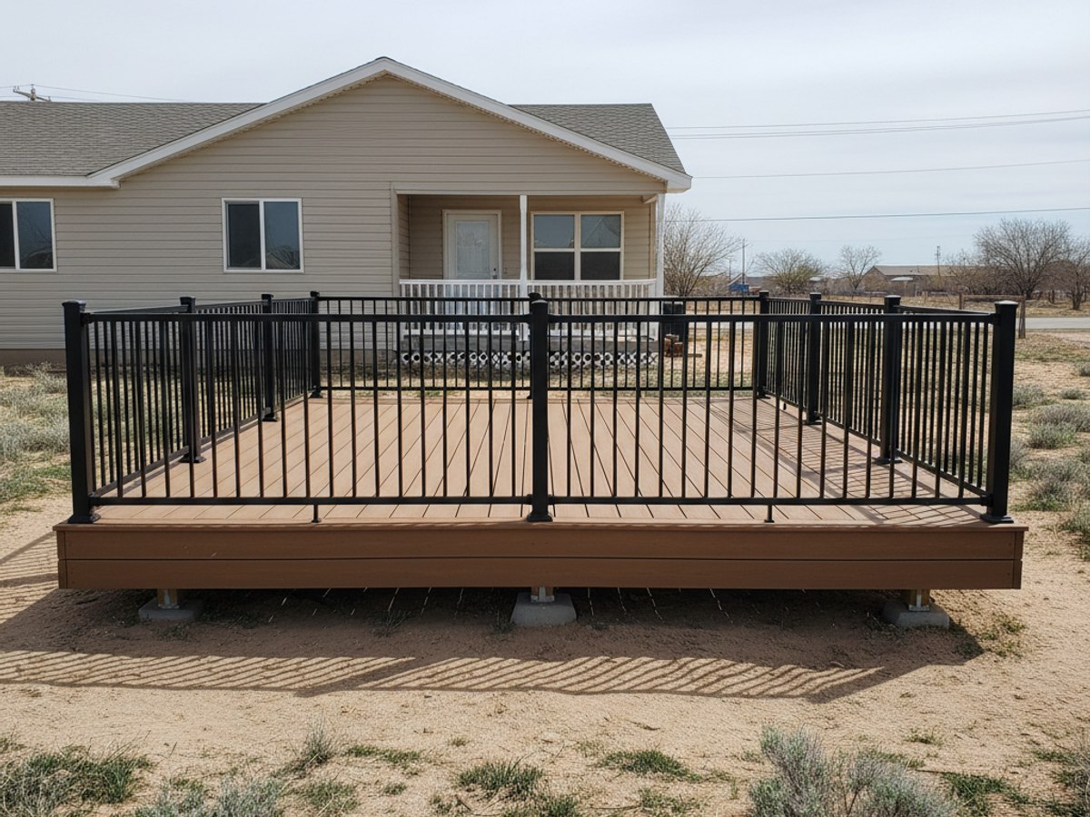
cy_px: 408
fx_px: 724
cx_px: 545
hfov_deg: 73.9
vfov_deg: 58.9
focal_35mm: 23
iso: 1278
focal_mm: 6.4
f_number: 1.8
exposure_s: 1/969
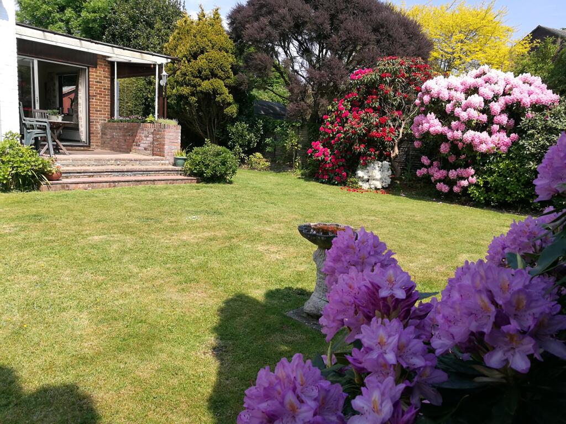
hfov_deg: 65.3
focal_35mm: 27
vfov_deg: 51.4
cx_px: 283
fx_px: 441
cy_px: 212
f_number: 2.2
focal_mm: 4.5
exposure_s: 1/605
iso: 50
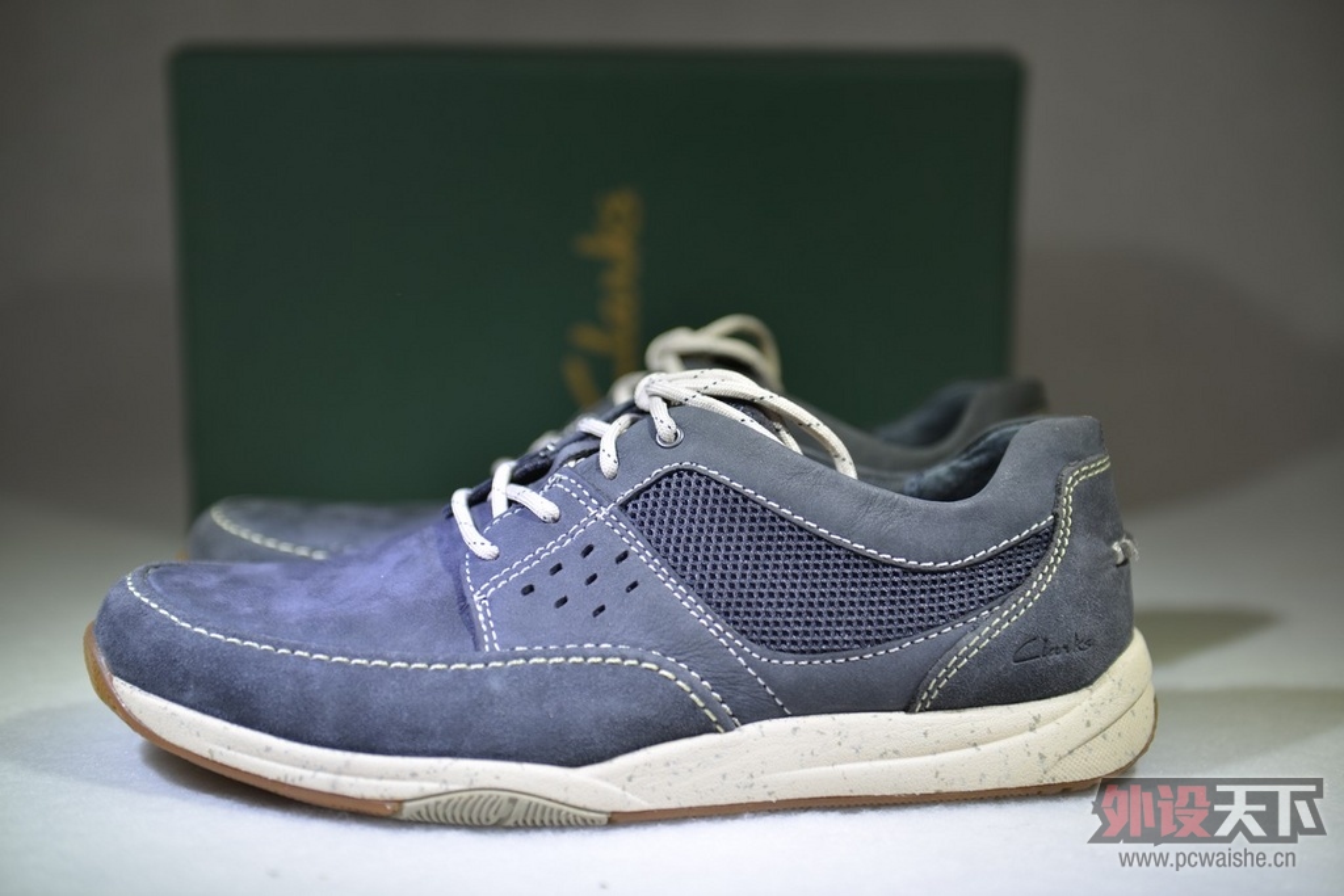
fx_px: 2091
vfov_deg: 24.2
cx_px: 672
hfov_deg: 35.6
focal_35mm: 56
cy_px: 448
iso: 100
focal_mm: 56
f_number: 2.8
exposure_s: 1/60
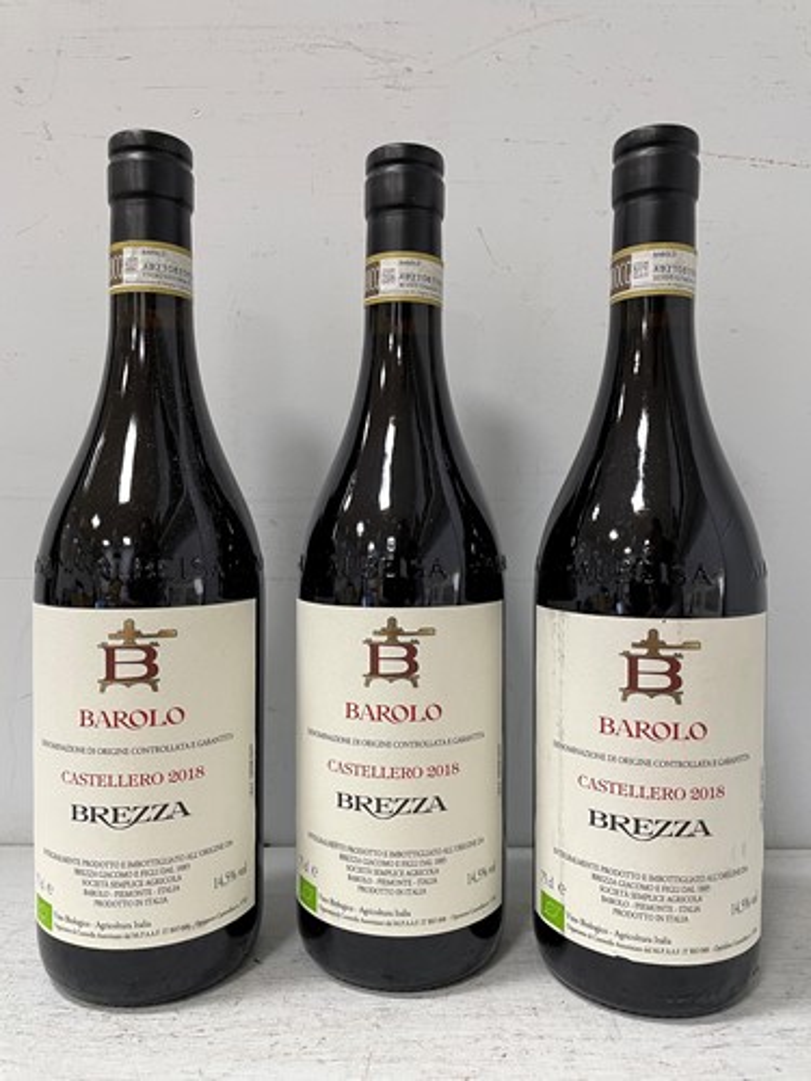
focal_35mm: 26
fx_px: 812
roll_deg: +0.0
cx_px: 406
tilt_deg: -2.2
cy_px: 540
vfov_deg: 67.3
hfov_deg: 53.1
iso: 80
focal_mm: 4.2
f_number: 1.6
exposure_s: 1/50
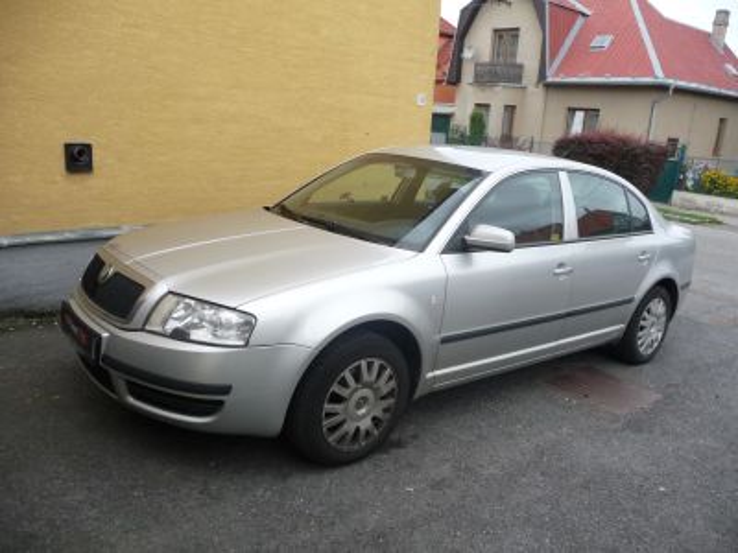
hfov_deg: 63.4
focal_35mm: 28
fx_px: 597
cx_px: 369
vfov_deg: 49.7
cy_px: 276
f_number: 3.3
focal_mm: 4.7
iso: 200
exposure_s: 1/640
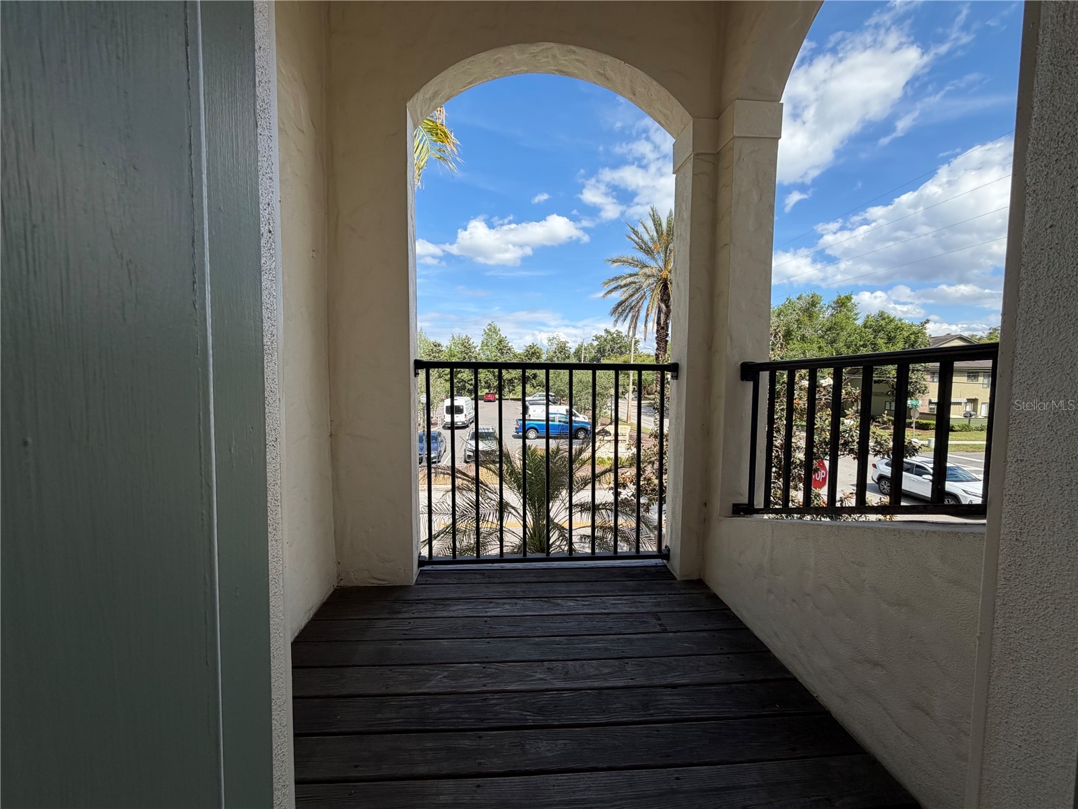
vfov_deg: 85.7
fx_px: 436
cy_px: 404
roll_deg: -0.8
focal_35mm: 14
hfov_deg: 102.1
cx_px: 539
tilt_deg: -3.1
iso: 32
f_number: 2.2
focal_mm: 2.22
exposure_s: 1/770
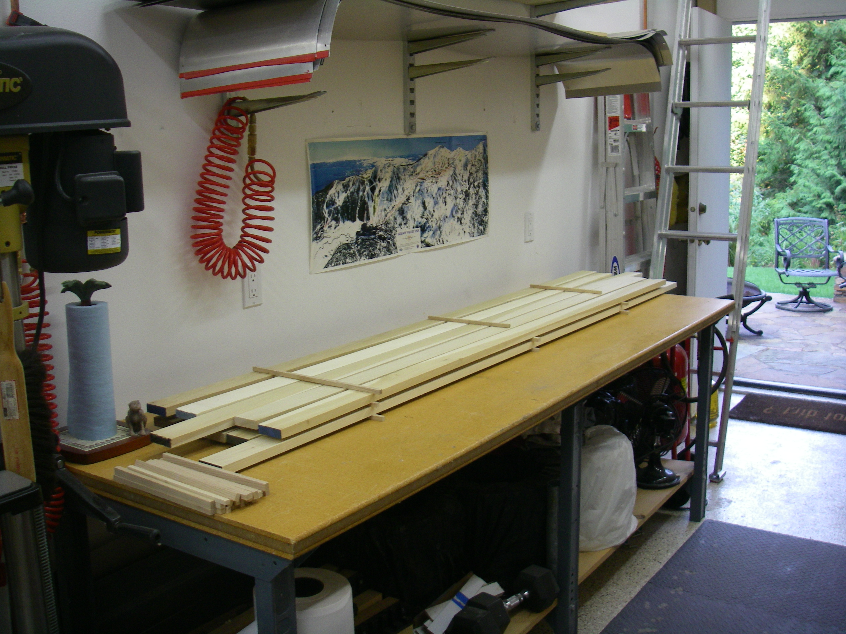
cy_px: 317
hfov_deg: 49.0
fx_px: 929
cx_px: 423
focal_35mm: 38
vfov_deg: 37.7
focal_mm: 6.3
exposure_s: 1/50
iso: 160
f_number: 3.3
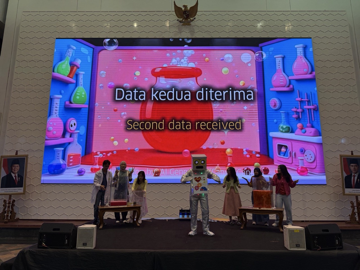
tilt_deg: +9.9
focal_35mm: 24
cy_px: 135
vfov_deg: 56.8
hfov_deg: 71.6
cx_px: 180
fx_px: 250
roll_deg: -1.0
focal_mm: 6.76
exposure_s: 1/120
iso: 125
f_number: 1.78
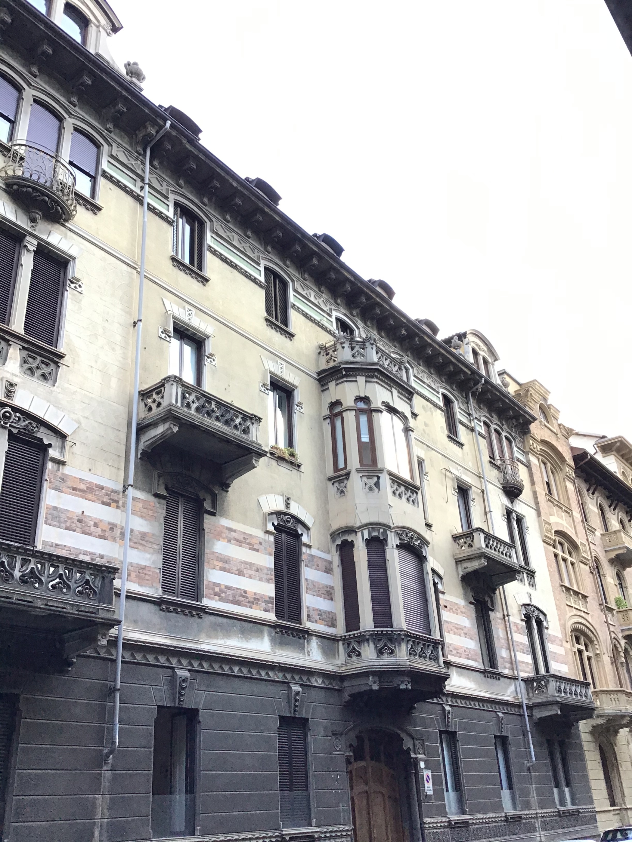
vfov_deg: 58.4
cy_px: 421
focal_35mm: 31
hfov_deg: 45.4
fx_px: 755
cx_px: 316
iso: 40
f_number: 2.4
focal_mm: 3.3
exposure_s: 1/33
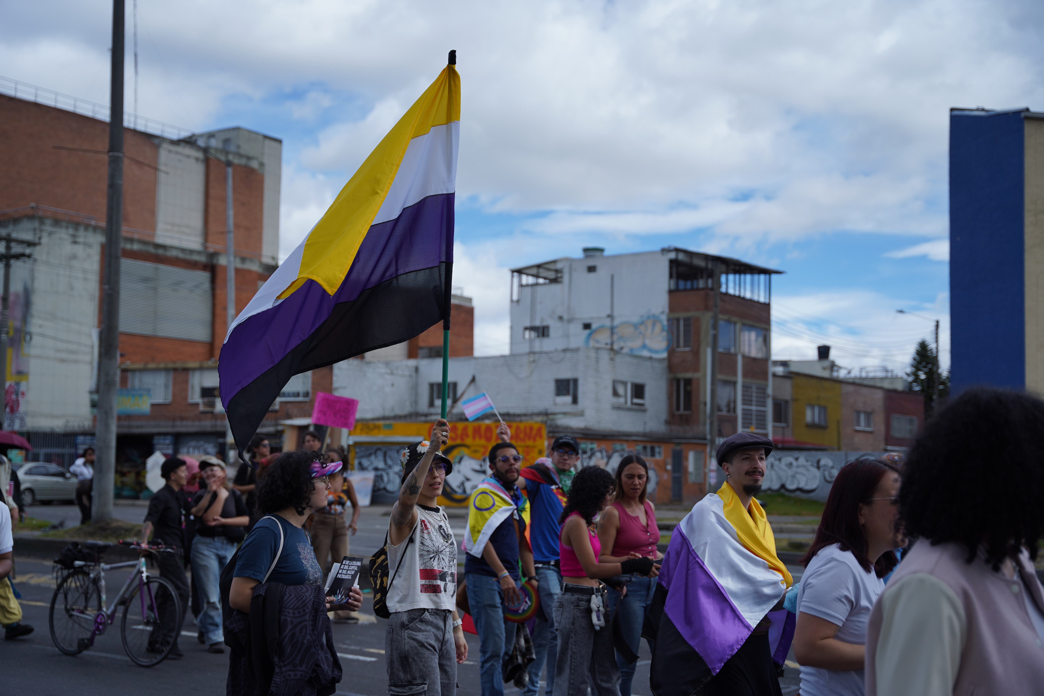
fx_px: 1337
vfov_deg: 29.2
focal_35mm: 46
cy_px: 348
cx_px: 522
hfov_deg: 42.7
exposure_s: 1/2000
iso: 100
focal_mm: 46.1
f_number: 3.2
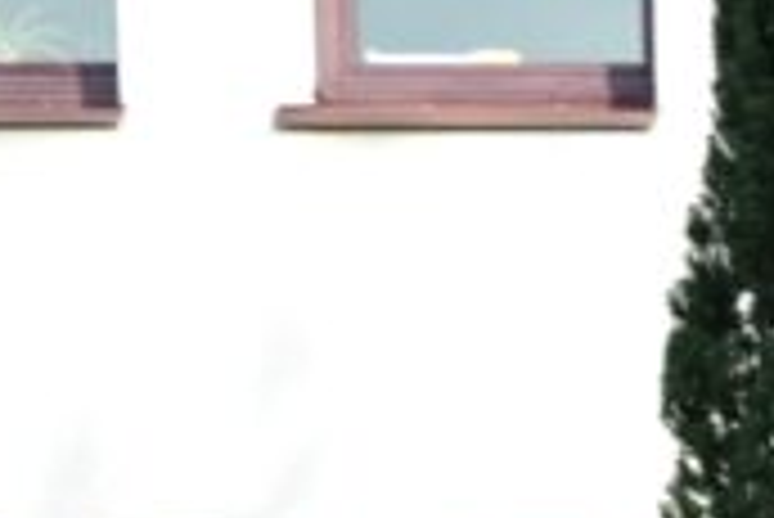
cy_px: 1536
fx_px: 4613
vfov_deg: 6.0
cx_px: 1994
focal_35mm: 214
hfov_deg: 8.6
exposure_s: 1/125
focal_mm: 21
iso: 100
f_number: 5.6
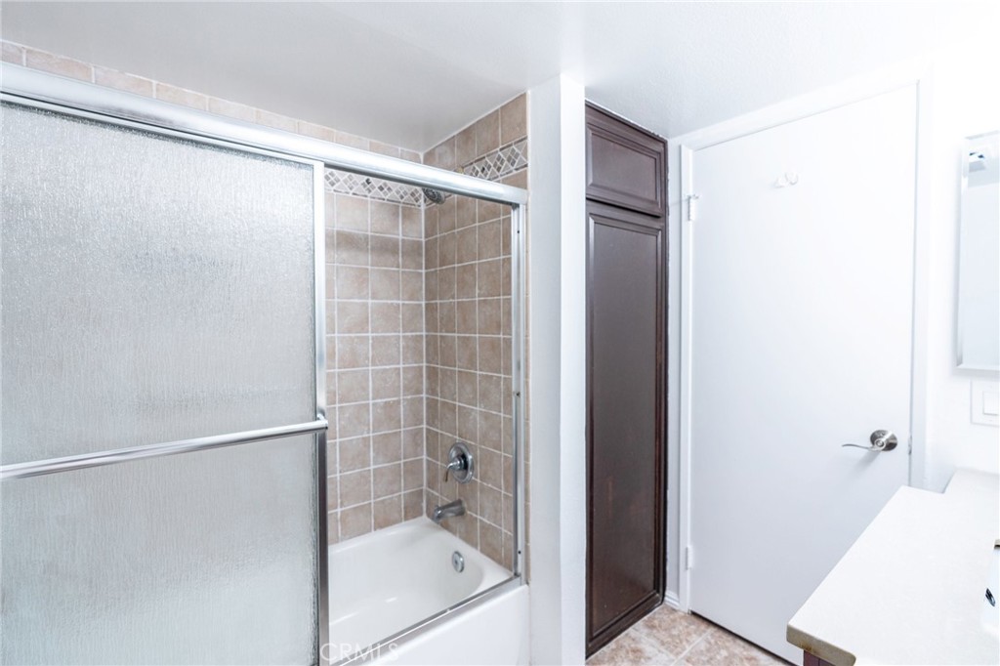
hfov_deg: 96.8
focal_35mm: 16
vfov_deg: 73.7
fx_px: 444
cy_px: 333
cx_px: 500
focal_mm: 16
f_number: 4
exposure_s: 1/60
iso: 125
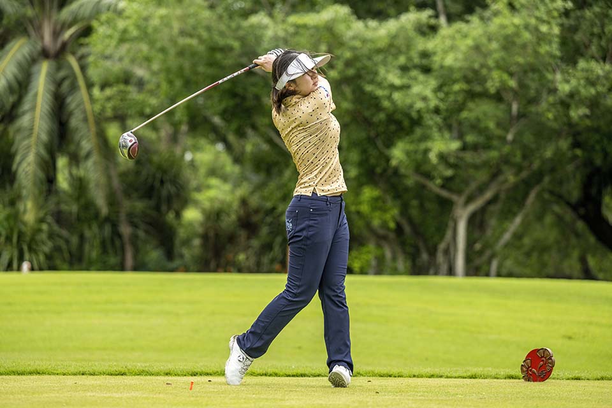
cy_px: 204
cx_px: 306
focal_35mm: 150
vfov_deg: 9.1
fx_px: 2550
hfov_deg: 13.7
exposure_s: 1/5000
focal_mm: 150
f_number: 3.5
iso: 1250
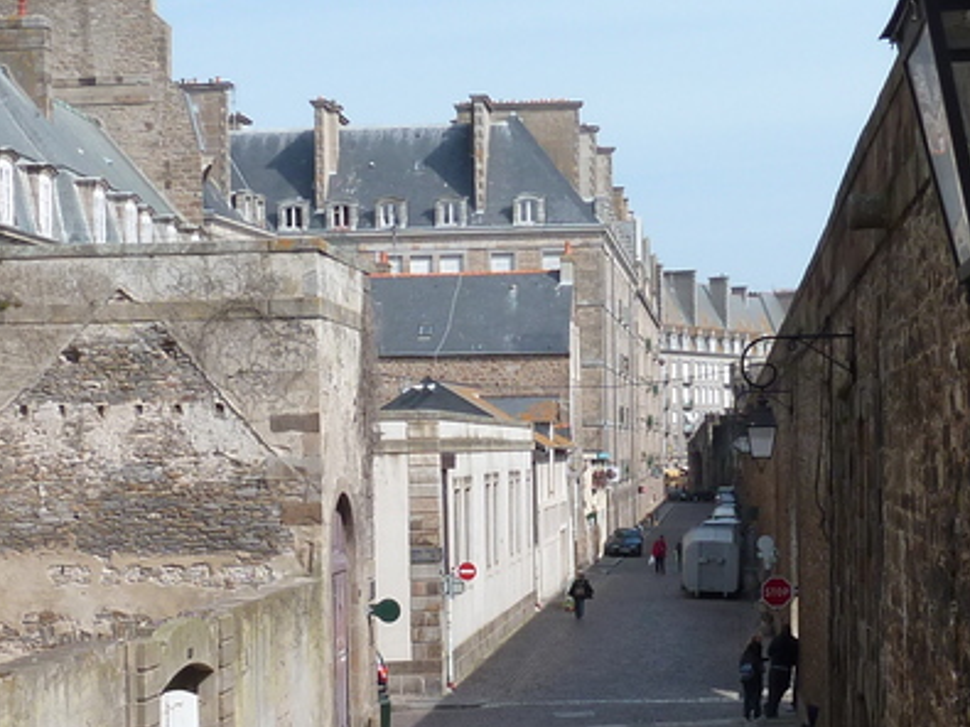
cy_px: 548
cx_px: 565
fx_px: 2129
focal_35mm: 76
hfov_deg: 25.6
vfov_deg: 19.2
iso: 80
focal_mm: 4.1
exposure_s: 1/400
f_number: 4
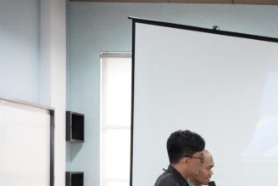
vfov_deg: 16.1
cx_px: 288
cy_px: 212
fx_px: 633
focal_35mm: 82
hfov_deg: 23.5
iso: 12800
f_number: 6.3
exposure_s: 1/125
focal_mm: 35
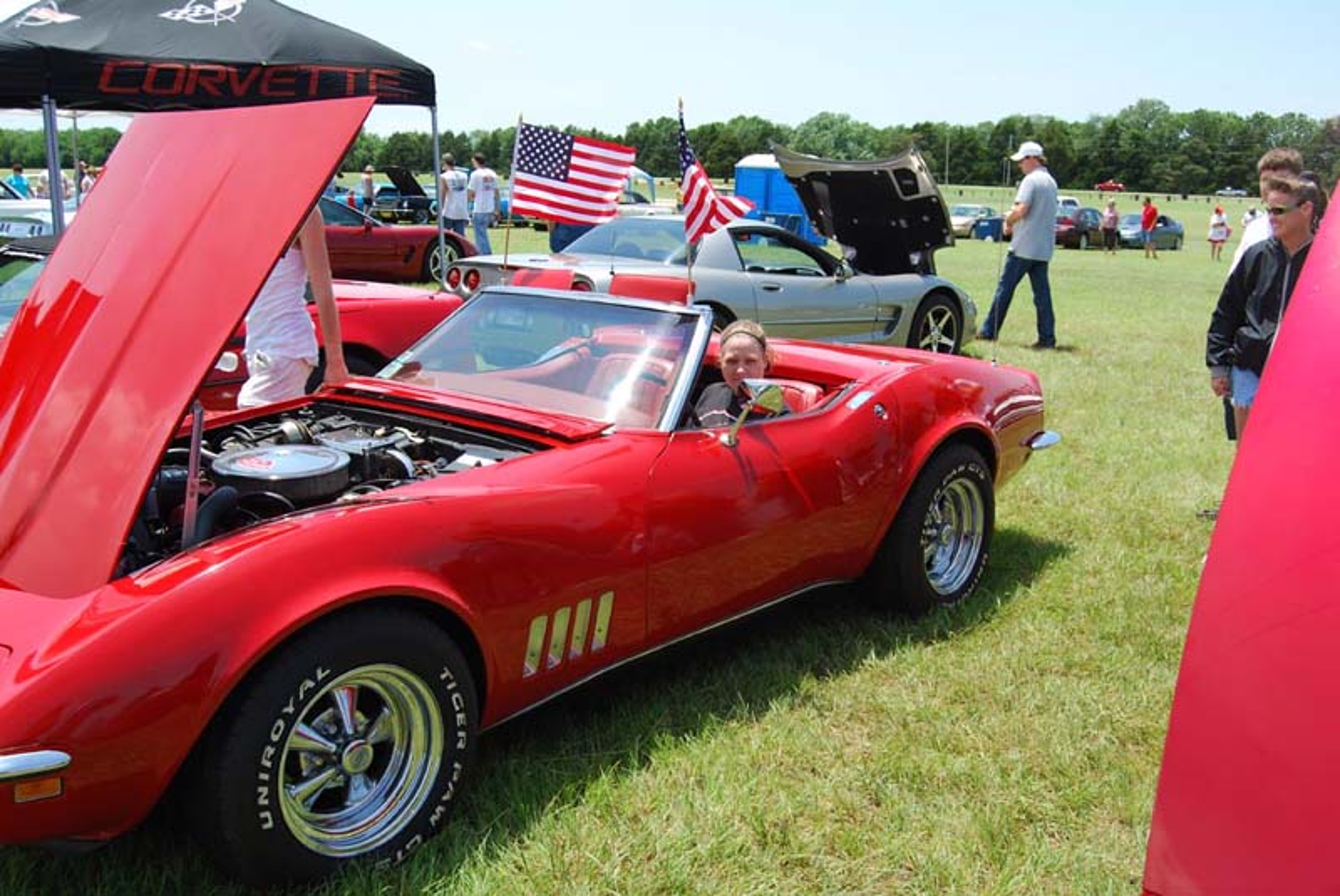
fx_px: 1341
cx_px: 670
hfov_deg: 53.1
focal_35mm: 36
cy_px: 448
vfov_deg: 36.9
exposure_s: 1/200
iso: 100
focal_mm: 24
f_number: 7.1
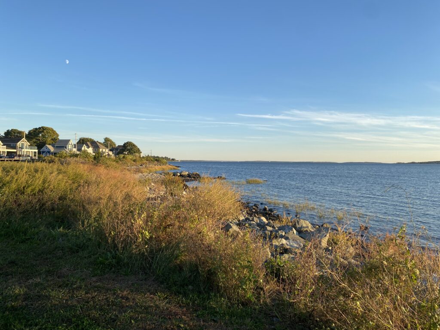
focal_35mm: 26
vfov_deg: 53.1
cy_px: 165
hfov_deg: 67.3
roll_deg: -0.1
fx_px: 330
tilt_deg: -1.6
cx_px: 220
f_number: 1.8
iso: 32
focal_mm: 4.25
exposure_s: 1/957
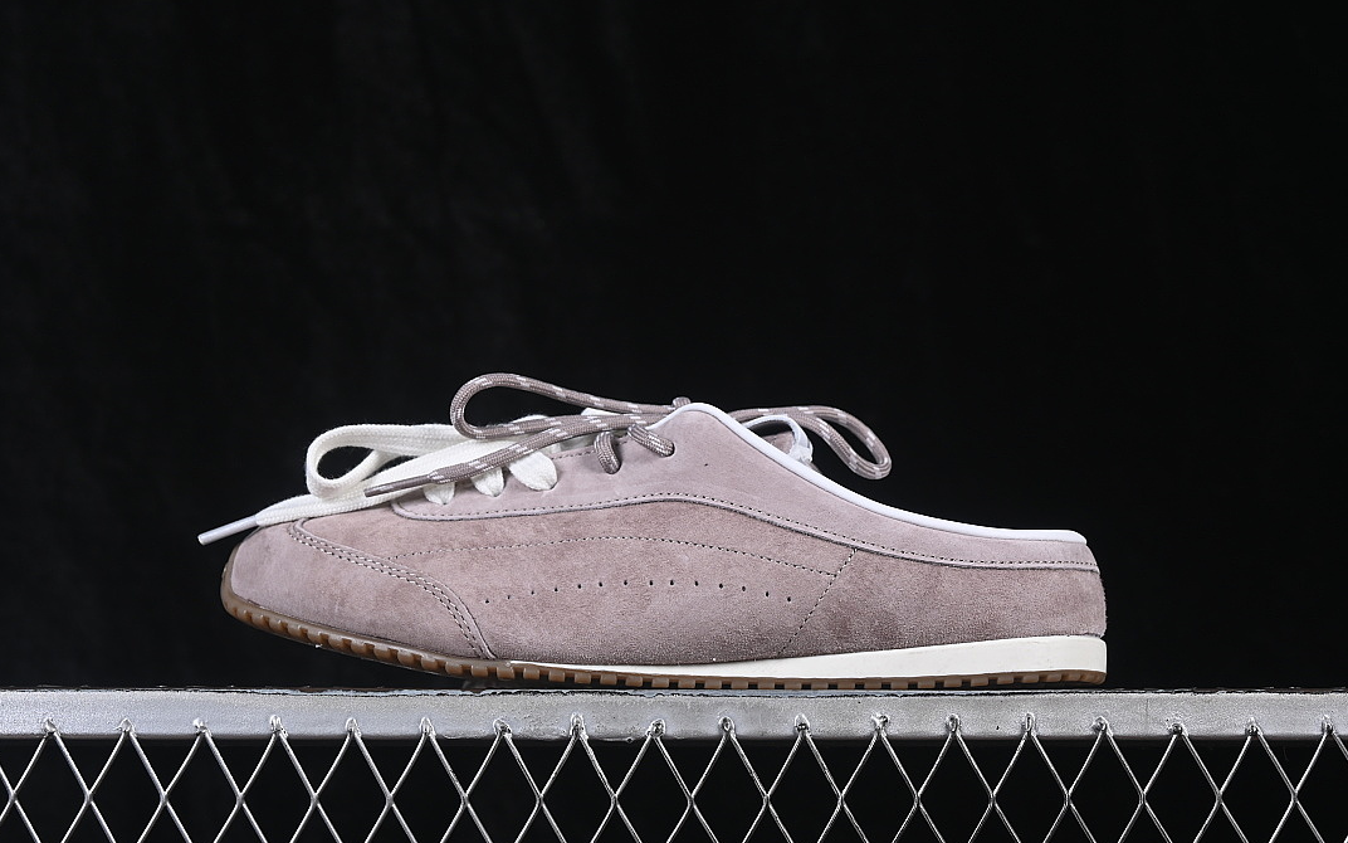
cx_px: 670
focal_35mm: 77
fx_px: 2829
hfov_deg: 26.8
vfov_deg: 16.9
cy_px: 408
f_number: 8
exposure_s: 1/80
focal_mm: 50
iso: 160
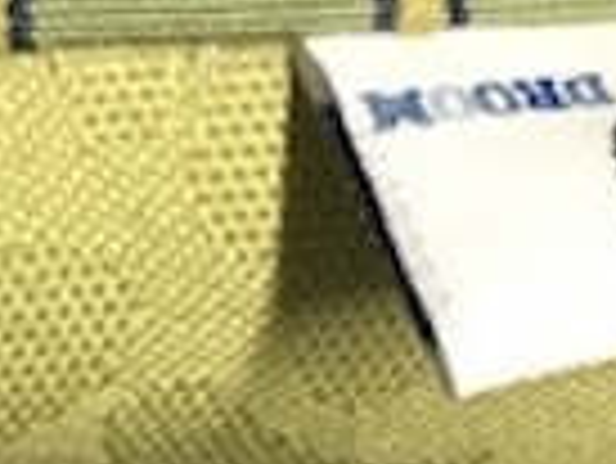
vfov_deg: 6.8
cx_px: -4
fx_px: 3865
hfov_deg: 9.1
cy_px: -77
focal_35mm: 217
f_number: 2.2
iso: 200
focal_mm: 4.15
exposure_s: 1/20
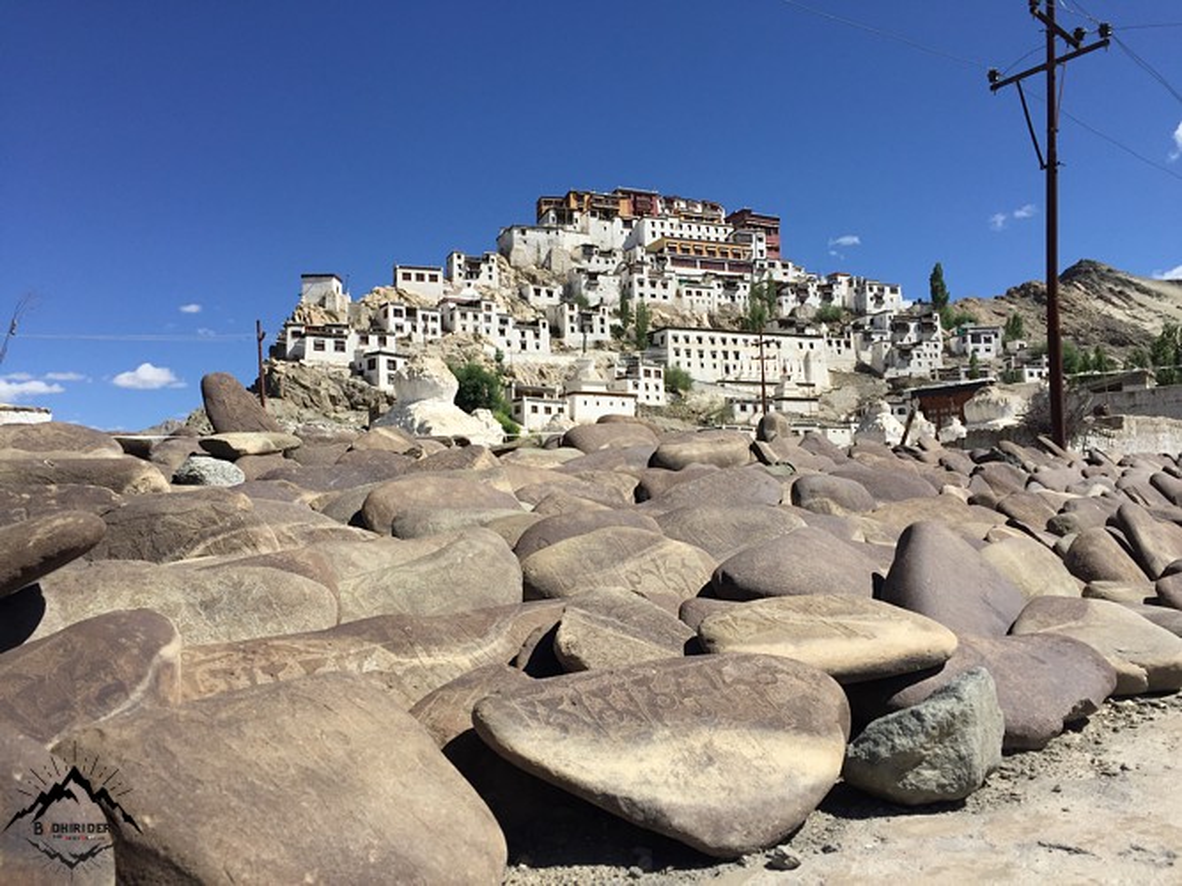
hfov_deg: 61.7
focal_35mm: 29
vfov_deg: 48.2
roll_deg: +1.1
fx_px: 990
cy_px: 443
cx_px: 591
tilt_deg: +5.3
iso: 32
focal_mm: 4.15
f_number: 2.2
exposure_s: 1/2825
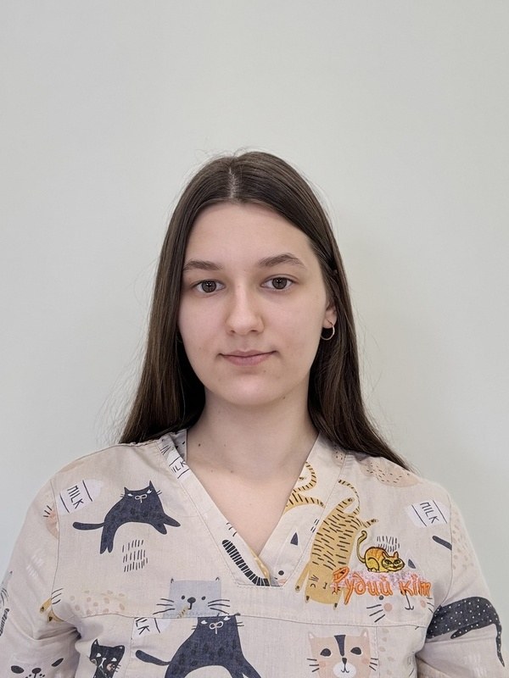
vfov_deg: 60.0
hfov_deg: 46.8
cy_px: 339
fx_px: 588
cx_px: 254
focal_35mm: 30
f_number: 1.9
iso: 50
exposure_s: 1/50
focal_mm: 2.69
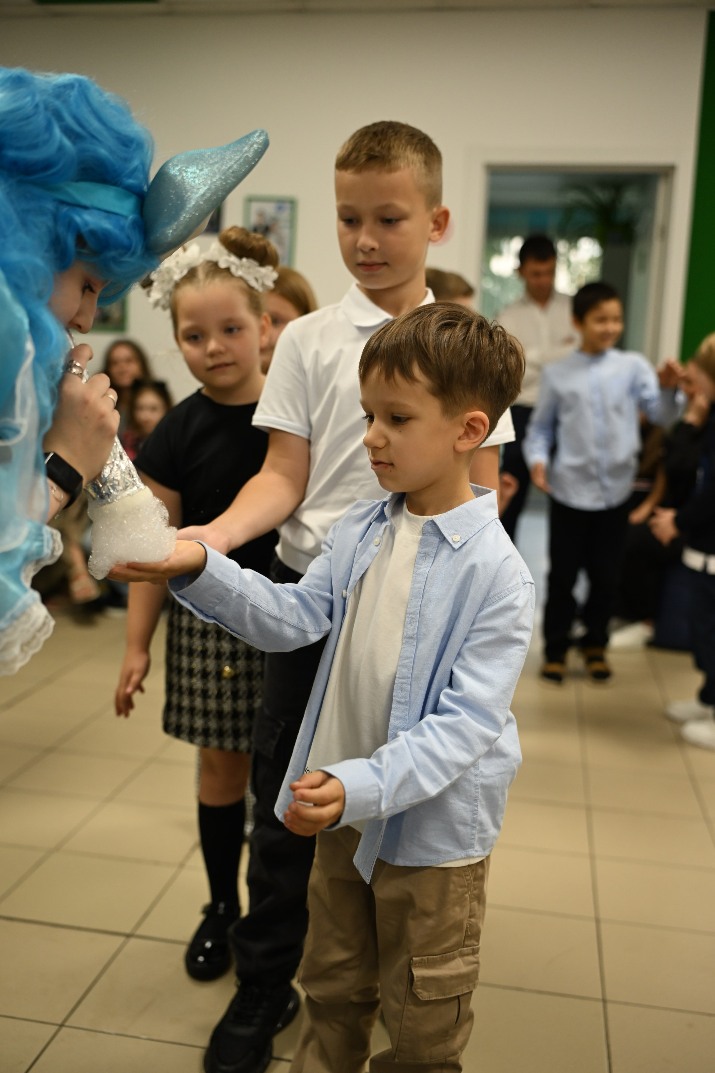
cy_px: 536
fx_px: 1043
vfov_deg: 54.4
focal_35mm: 35
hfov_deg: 37.9
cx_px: 358
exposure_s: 1/392
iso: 800
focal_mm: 35
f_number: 2.2
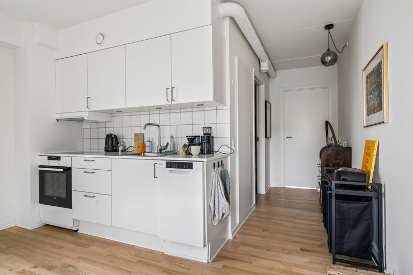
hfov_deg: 84.0
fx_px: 229
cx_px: 206
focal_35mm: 20
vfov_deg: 61.9
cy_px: 138
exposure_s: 1/3.33
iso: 800
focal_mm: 20
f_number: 7.1
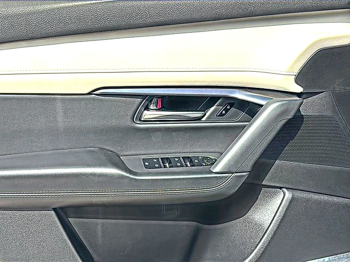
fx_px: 344
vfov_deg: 41.8
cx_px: 175
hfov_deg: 54.0
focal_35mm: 34
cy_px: 131
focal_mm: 6.86
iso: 80
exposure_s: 1/2674
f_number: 1.78
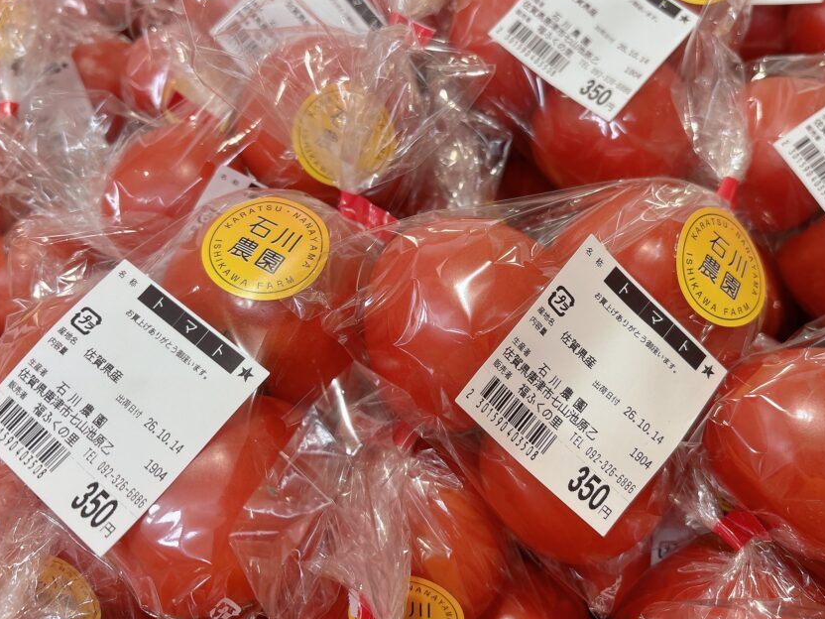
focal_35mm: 30
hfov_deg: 59.8
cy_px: 302
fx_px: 715
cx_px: 465
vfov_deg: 46.8
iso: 80
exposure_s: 1/60
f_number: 1.6
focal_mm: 5.96
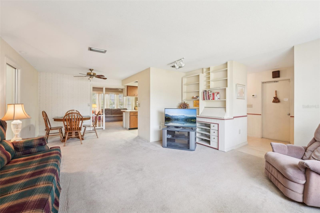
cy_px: 106
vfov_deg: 81.2
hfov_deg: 104.3
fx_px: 124
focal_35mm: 14
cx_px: 160
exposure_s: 1/5
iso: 200
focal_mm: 14
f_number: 8
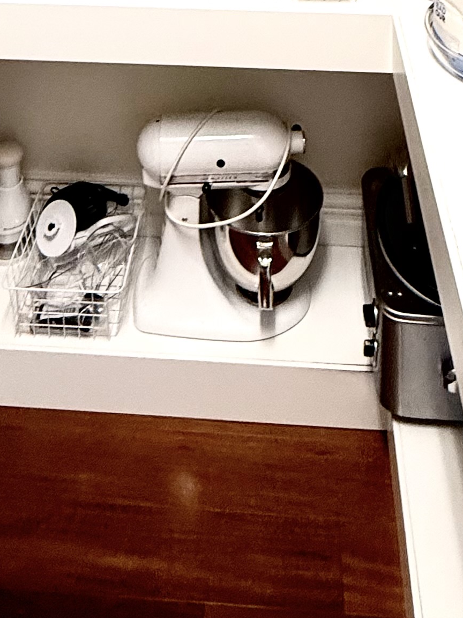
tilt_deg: -3.1
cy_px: -336
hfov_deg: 29.7
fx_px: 874
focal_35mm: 49
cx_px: 235
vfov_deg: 26.5
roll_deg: +0.3
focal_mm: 2.22
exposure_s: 1/60
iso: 200
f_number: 2.2
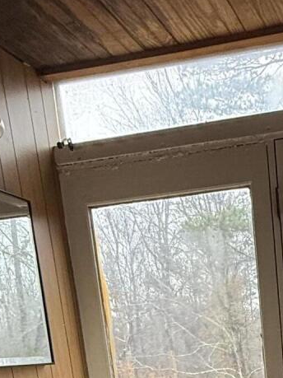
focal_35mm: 61
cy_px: 513
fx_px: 665
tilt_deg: -14.8
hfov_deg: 23.1
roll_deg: +1.0
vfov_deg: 26.1
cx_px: 276
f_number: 2.2
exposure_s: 1/99
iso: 100
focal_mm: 2.22
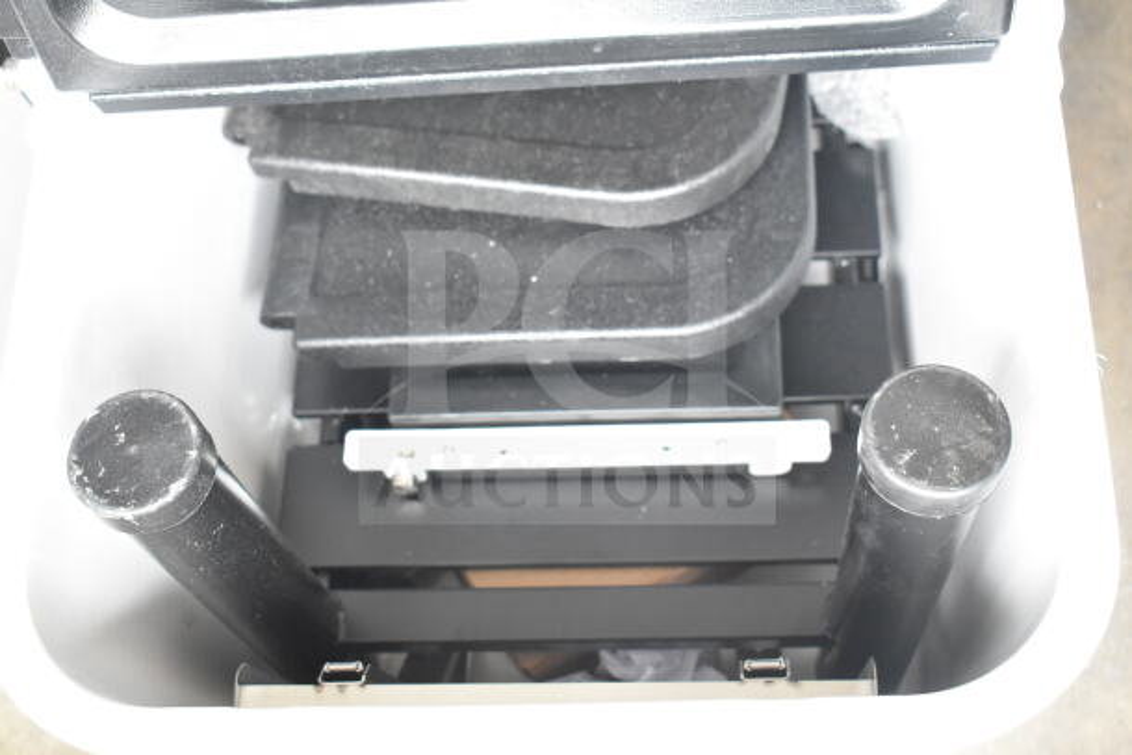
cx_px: 566
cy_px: 378
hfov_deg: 42.3
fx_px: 1462
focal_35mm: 46
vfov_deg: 29.0
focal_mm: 31
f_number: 5
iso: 1600
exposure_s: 1/100
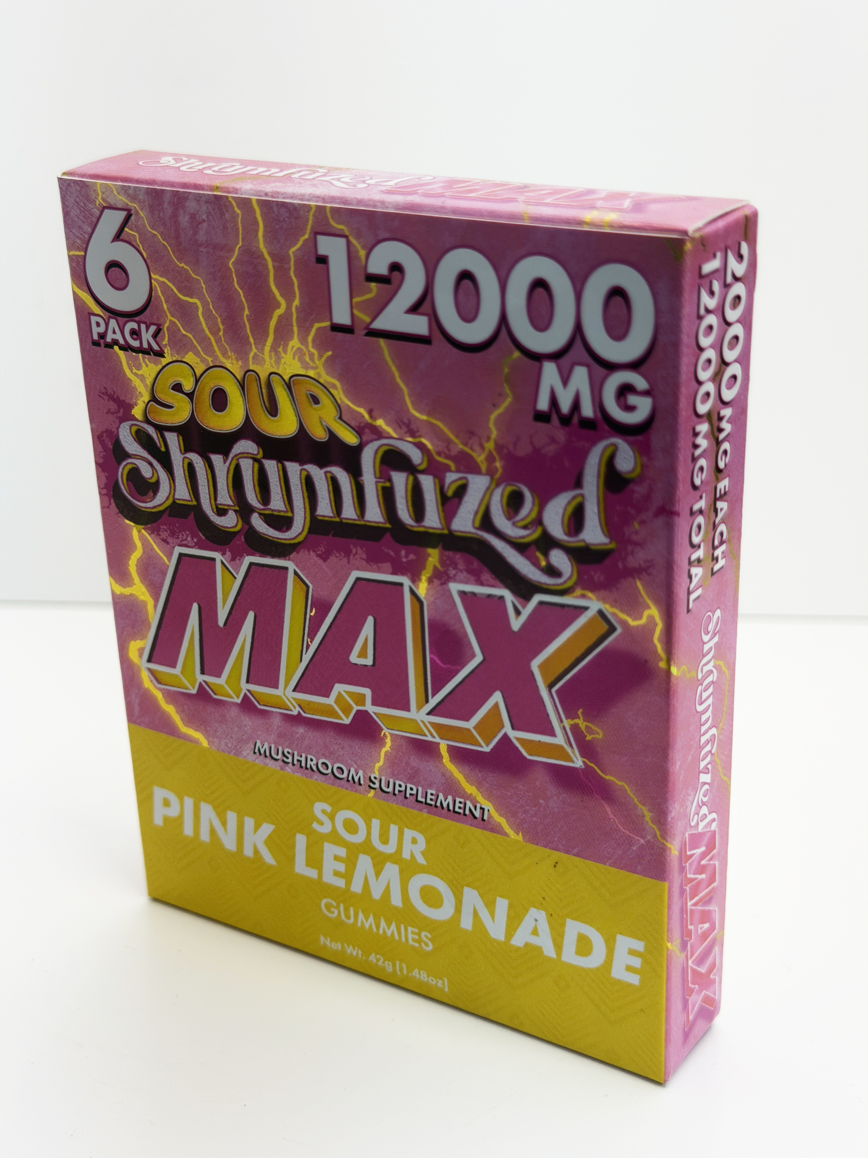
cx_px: 434
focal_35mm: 48
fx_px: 1605
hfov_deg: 30.3
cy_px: 579
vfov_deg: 39.7
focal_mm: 6.76
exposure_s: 1/310
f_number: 1.78
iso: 64
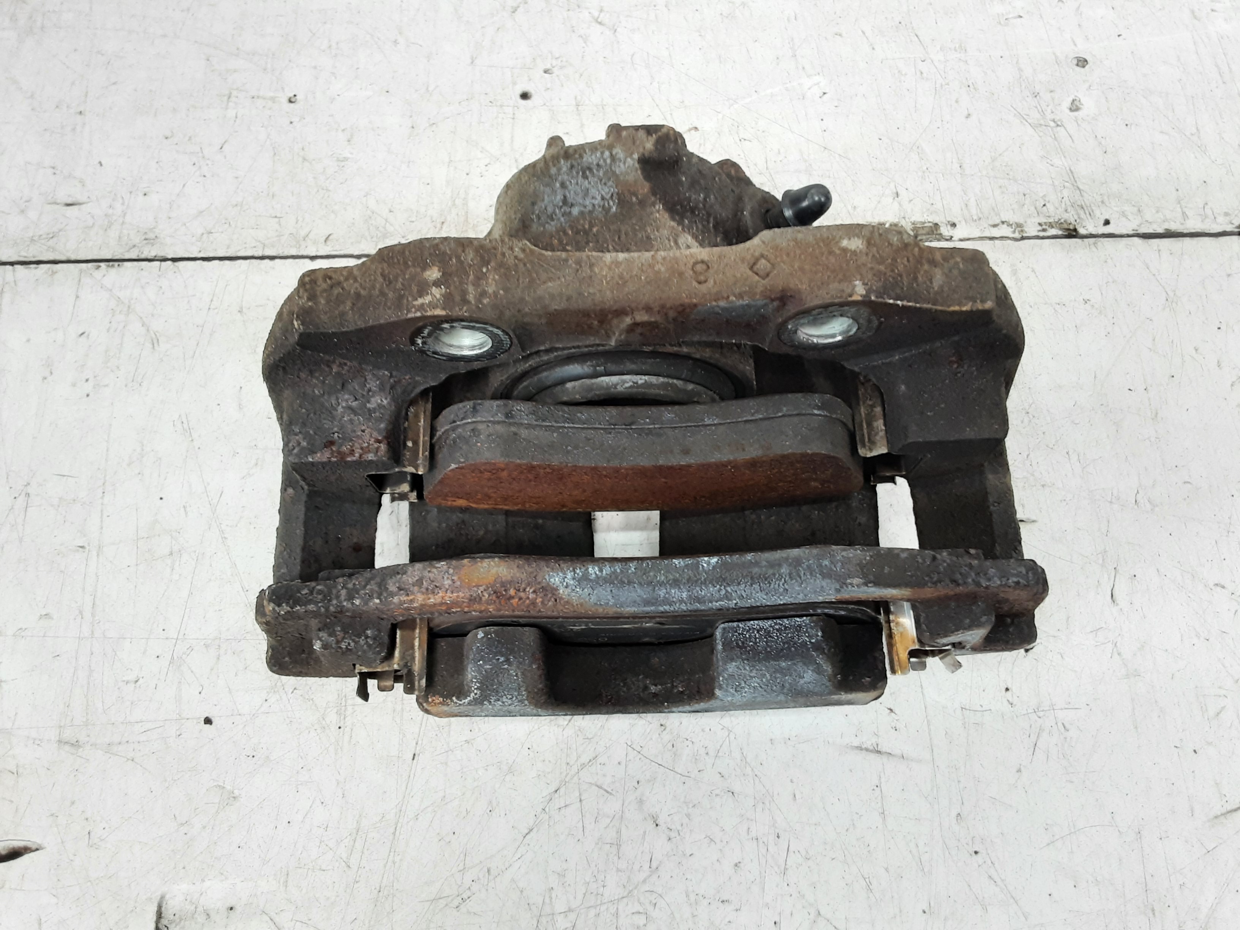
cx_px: 620
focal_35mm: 27
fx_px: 967
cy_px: 465
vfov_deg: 51.4
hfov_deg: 65.3
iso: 100
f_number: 1.9
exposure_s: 1/50
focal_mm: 2.91
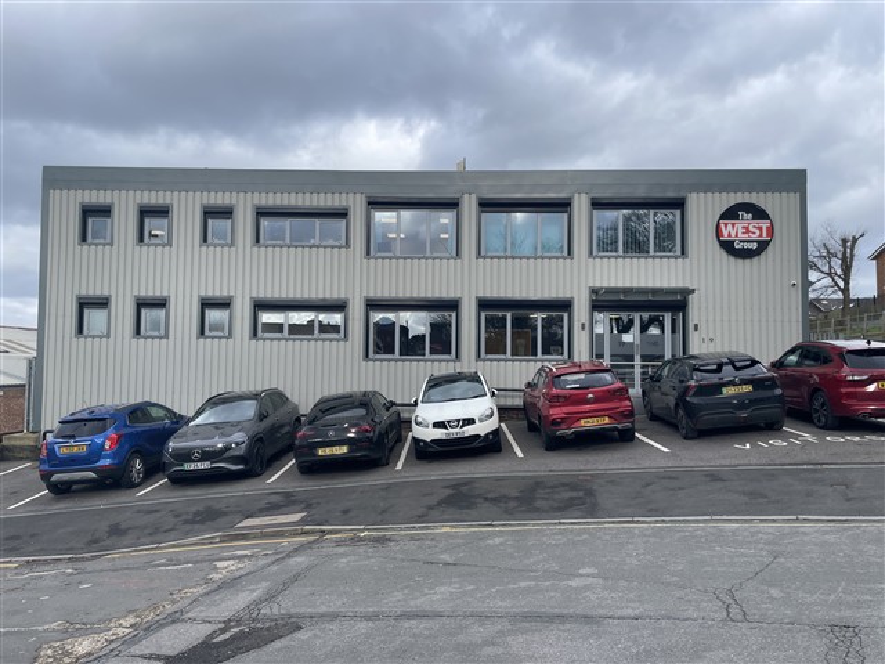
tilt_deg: +3.3
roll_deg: -0.5
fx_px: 665
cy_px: 332
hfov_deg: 67.3
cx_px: 442
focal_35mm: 26
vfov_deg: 53.1
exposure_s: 1/1006
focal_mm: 4.2
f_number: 1.6
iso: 32
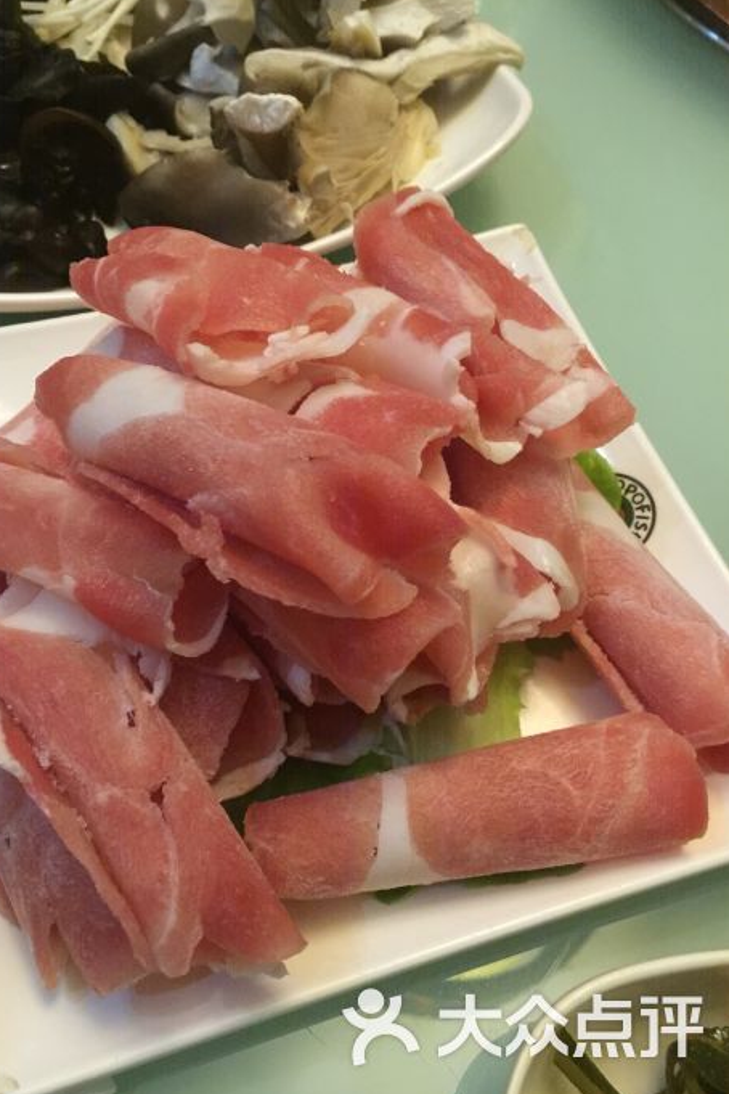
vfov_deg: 60.3
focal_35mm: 31
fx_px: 942
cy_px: 548
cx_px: 324
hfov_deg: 42.3
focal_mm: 4.15
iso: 160
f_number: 2.2
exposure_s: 1/8
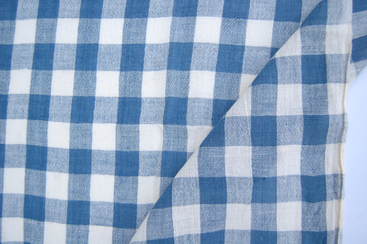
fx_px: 306
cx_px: 184
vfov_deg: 43.5
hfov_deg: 62.0
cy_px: 122
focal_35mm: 30
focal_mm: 20
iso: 400
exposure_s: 1/400
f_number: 3.8
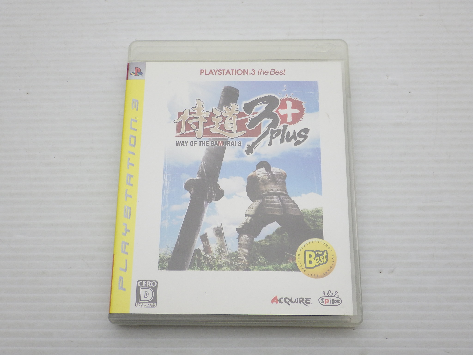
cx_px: 236
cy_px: 178
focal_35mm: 42
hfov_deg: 44.8
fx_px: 574
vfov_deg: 34.3
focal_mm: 7.5
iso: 200
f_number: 4.2
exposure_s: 1/160
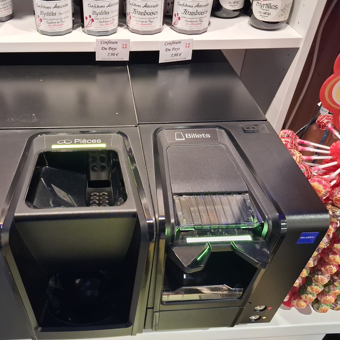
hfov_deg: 48.7
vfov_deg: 49.7
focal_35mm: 33
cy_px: 167
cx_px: 108
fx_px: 367
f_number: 1.8
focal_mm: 4
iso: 640
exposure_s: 1/33
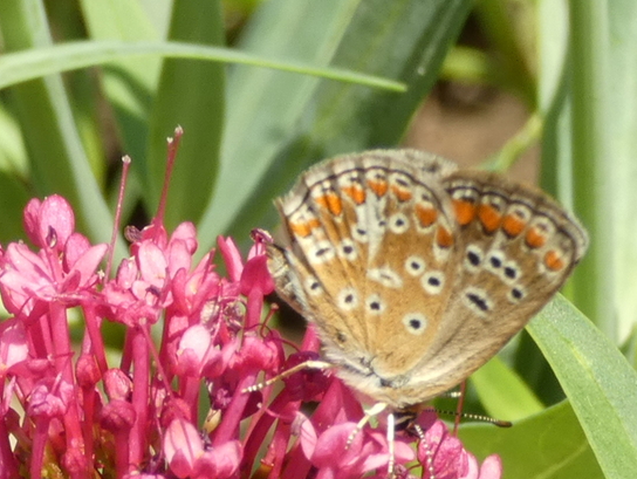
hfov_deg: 10.5
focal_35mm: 188
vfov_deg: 7.9
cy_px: 364
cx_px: 208
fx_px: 3463
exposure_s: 1/100
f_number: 5.1
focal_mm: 21.5
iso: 80
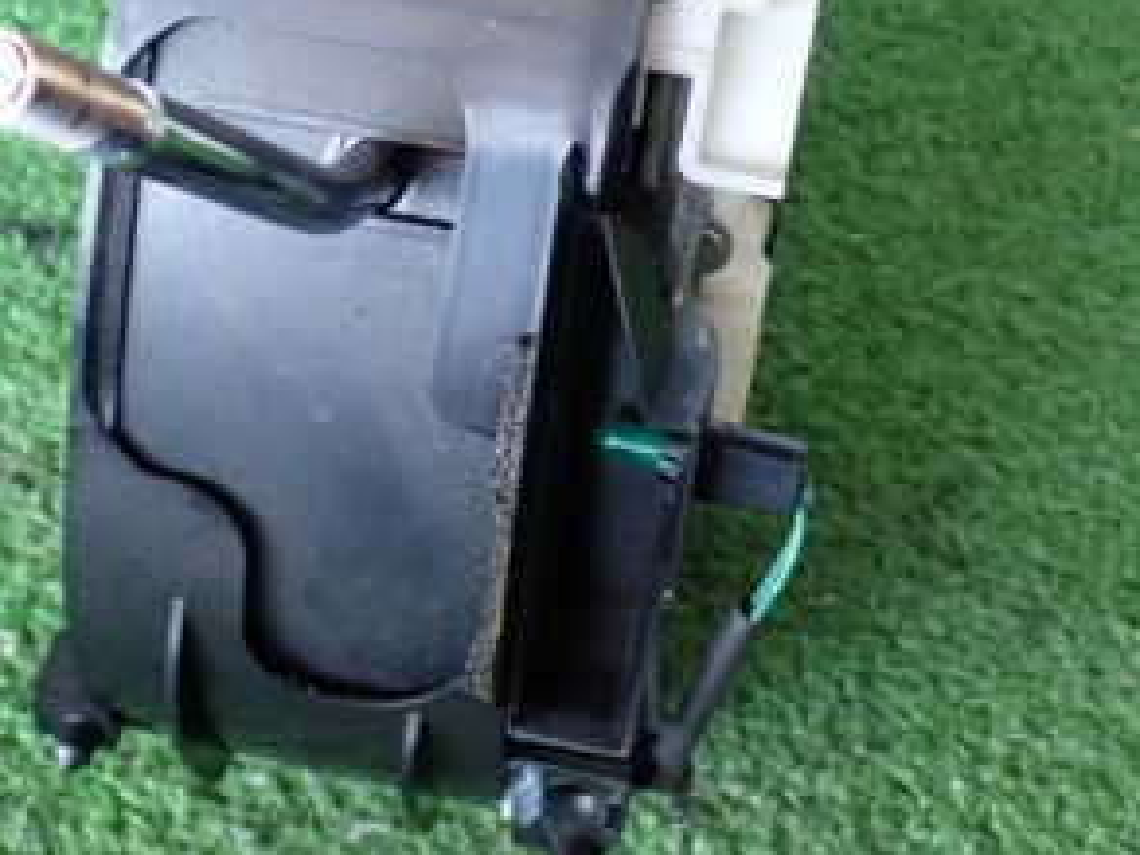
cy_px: 113
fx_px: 2437
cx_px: 355
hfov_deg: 26.1
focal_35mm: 74
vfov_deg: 19.6
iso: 200
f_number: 2.5
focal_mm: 6.37
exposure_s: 1/40
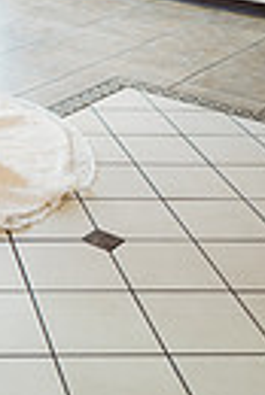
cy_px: -188
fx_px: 914
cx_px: -119
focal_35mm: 83
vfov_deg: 20.9
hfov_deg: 15.4
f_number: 1.8
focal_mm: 24
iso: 320
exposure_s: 1/160
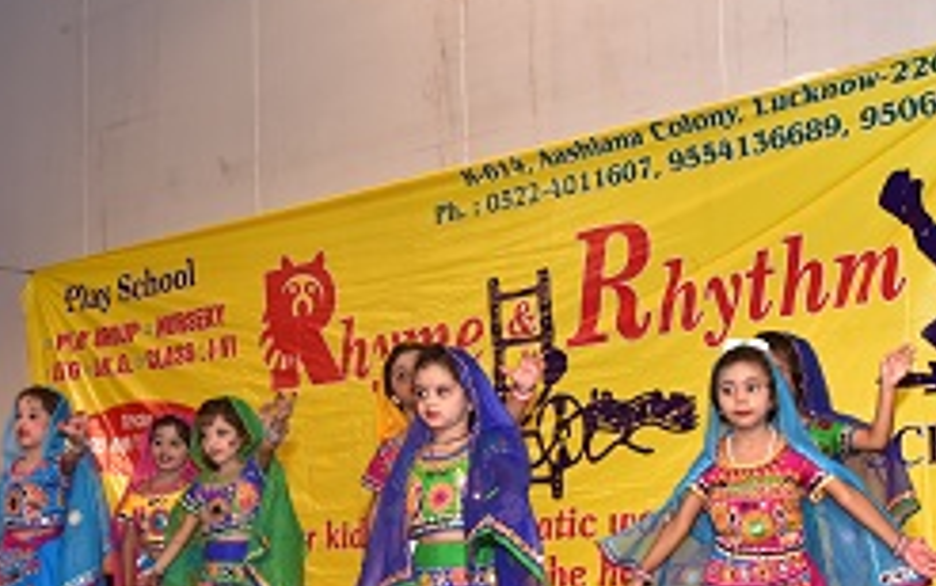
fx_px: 1582
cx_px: 323
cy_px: 516
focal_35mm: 62
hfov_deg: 32.7
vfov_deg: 20.6
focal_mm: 30
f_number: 6.3
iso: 1600
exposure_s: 1/125
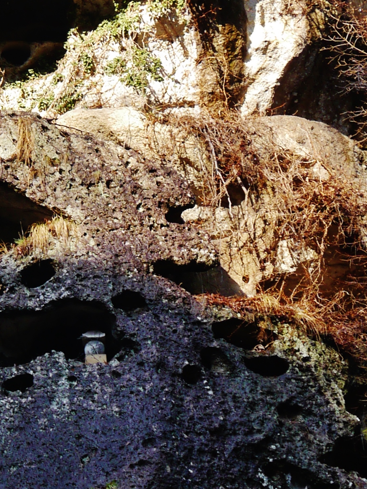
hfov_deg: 10.2
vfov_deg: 13.7
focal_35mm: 144
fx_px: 2034
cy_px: 175
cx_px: -7
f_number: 5
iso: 160
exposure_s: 1/125
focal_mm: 19
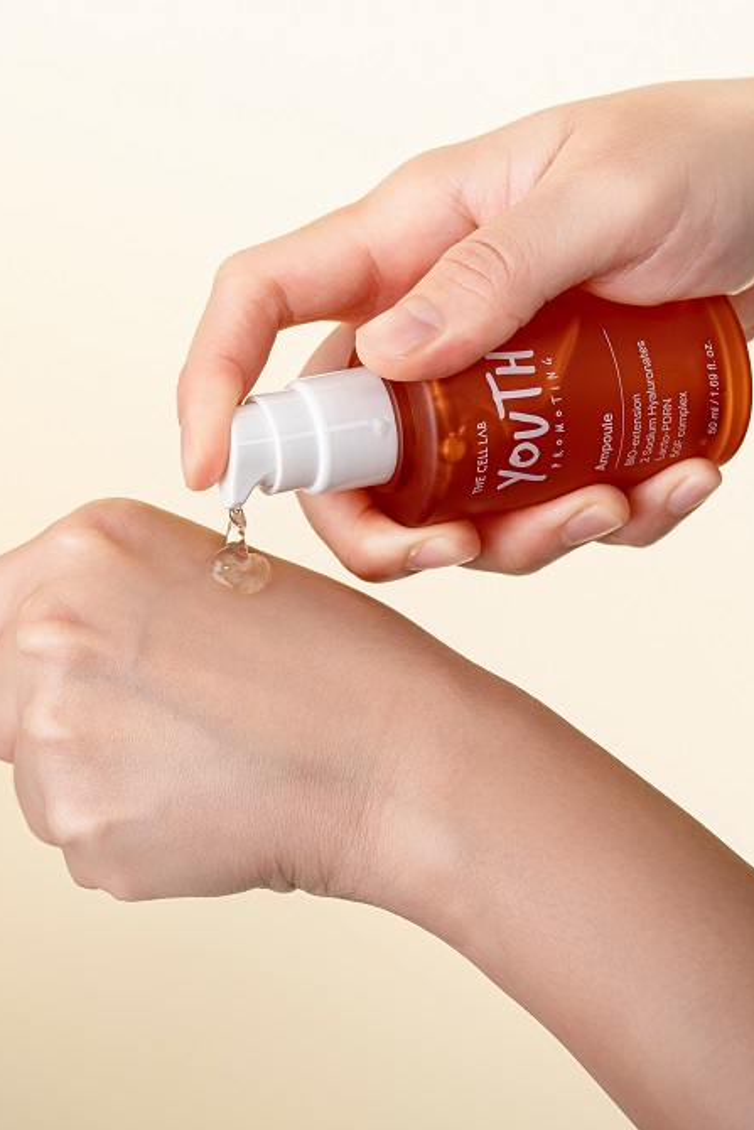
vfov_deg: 21.6
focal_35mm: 94
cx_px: 280
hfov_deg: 14.5
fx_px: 2951
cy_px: 408
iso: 640
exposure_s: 1/200
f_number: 9
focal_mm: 70
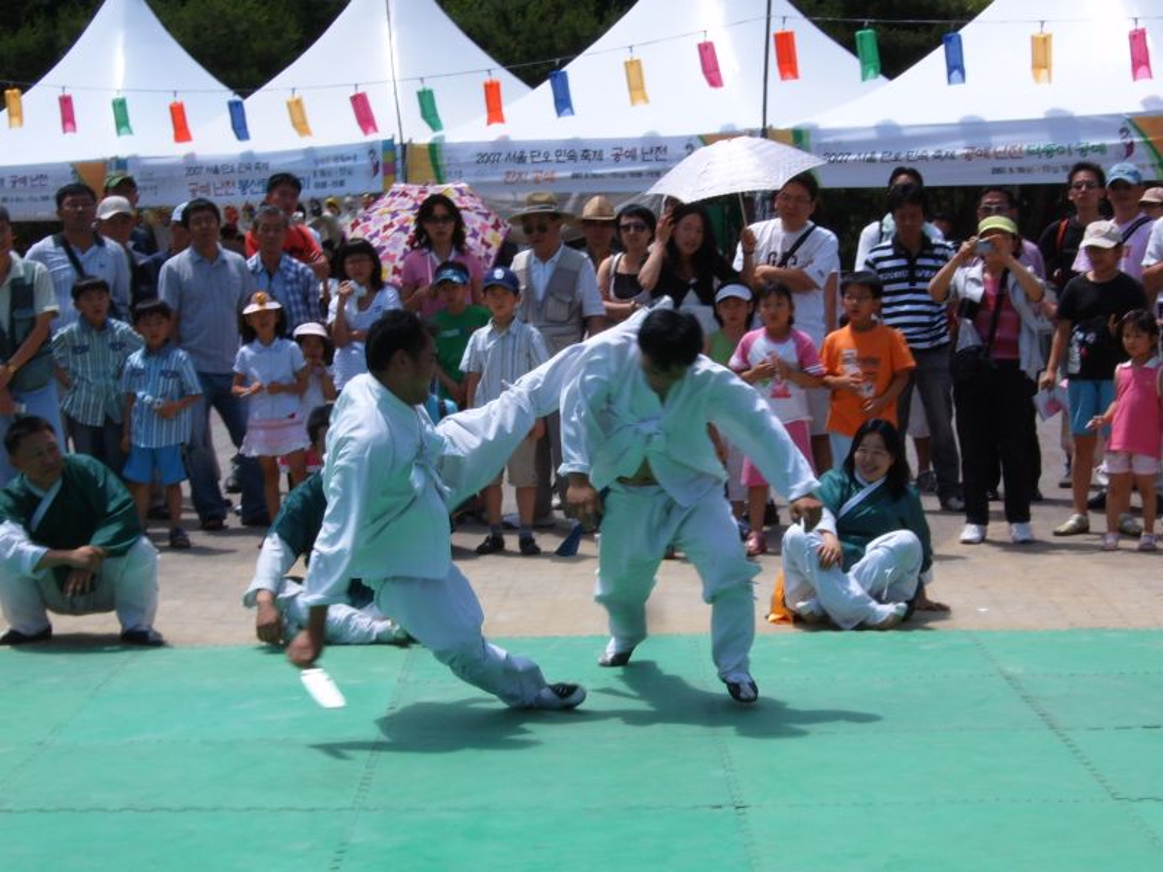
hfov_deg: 23.0
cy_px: 436
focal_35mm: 85
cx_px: 582
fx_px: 2856
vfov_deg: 17.4
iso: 63
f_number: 8.8
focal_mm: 14.2
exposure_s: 1/180
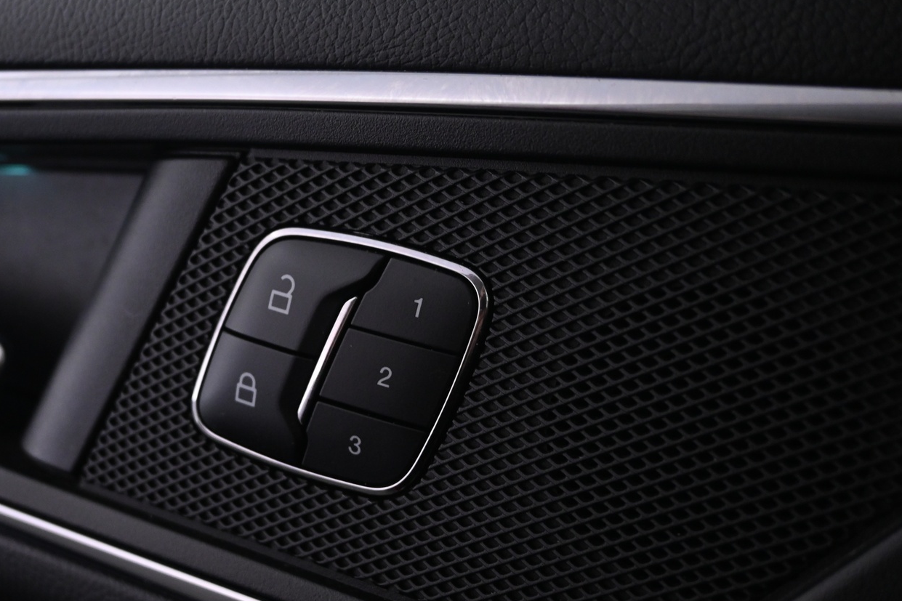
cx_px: 343
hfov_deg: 41.6
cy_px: 372
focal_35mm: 47
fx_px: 1177
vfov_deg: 28.5
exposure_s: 1/30
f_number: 4.2
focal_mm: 24
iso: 1600
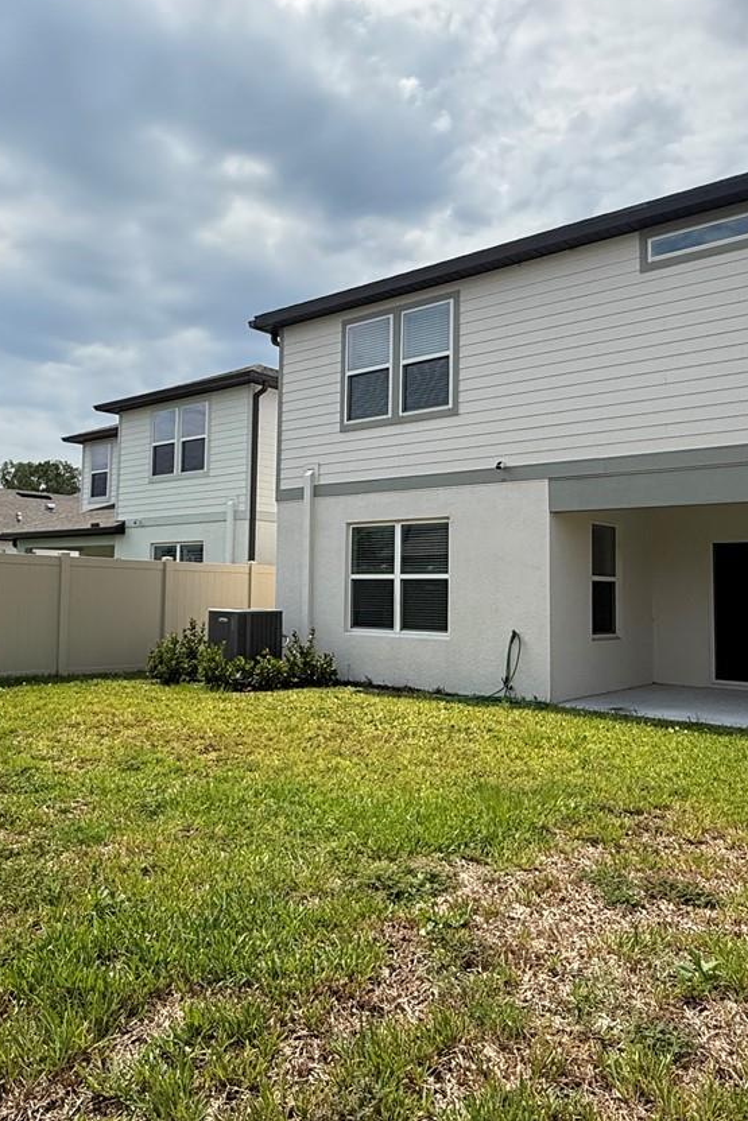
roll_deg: -1.1
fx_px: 872
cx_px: 372
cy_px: 530
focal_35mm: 28
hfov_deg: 46.4
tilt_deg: +4.4
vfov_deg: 65.4
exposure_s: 1/2976
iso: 50
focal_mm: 2.22
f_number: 2.2
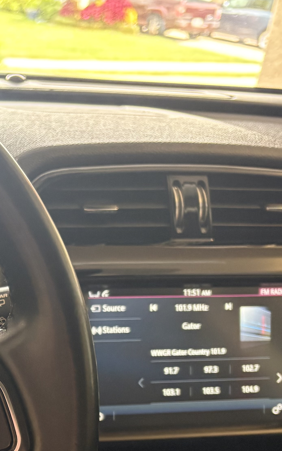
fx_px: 873
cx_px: -161
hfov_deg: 16.5
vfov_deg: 27.9
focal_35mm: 71
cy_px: 406
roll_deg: -3.3
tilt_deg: -26.6
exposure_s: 1/60
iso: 400
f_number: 1.6
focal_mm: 5.96
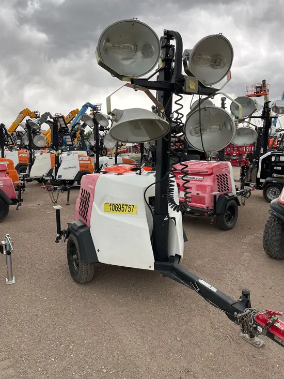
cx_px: 142
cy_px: 190
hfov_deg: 53.1
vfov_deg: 67.3
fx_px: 284
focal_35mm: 26
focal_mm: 5.1
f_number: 1.6
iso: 50
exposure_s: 1/404
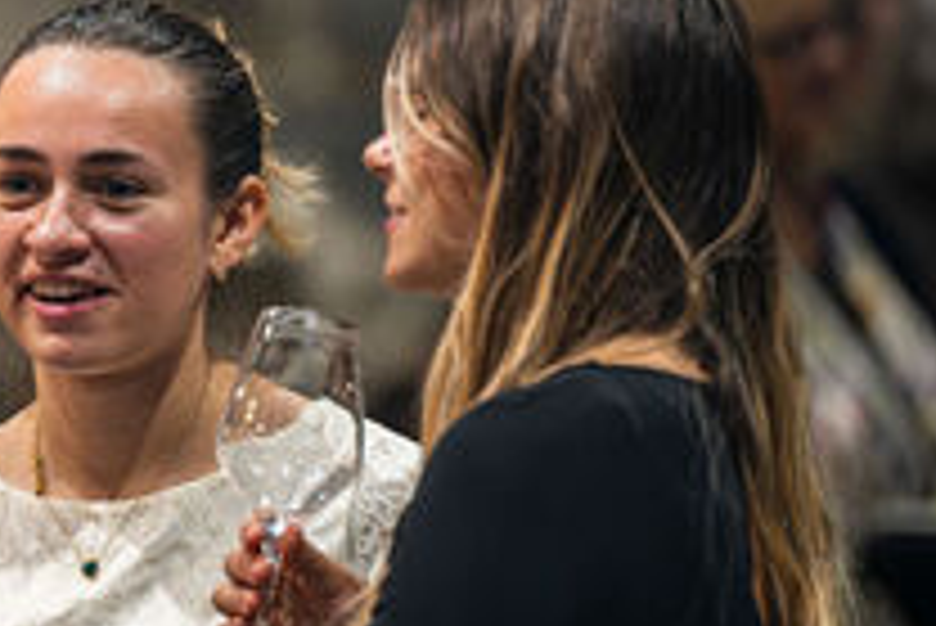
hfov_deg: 4.6
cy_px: 285
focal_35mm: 449
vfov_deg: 3.1
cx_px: 58
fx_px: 11682
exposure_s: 1/250
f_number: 2.8
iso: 2800
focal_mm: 190
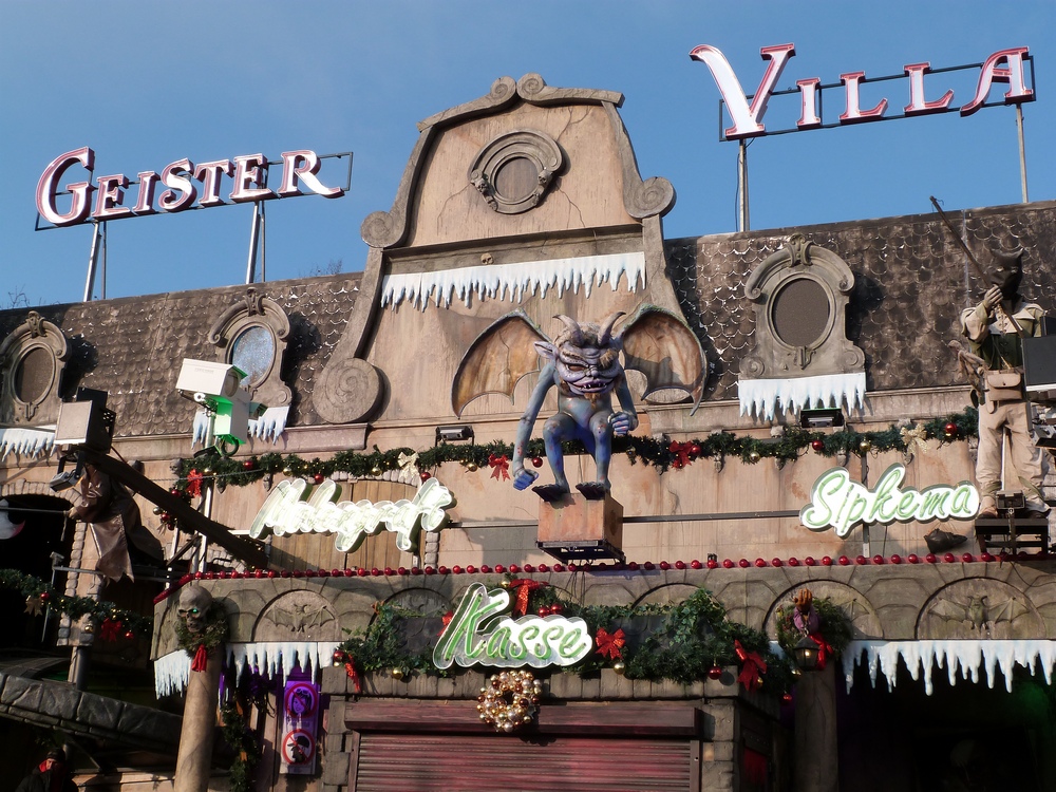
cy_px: 396
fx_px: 1342
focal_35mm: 44
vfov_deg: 32.9
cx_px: 528
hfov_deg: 42.9
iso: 100
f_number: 5.6
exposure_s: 1/320
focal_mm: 7.8
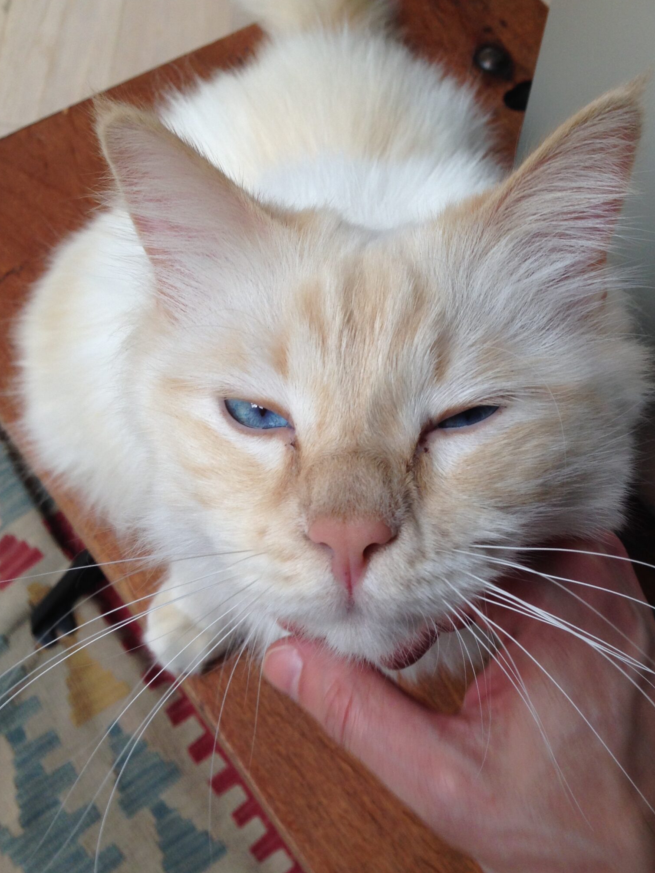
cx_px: 379
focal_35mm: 42
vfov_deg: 44.7
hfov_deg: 34.3
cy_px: 398
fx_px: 1059
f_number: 2.4
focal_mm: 4.12
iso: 50
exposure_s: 1/40
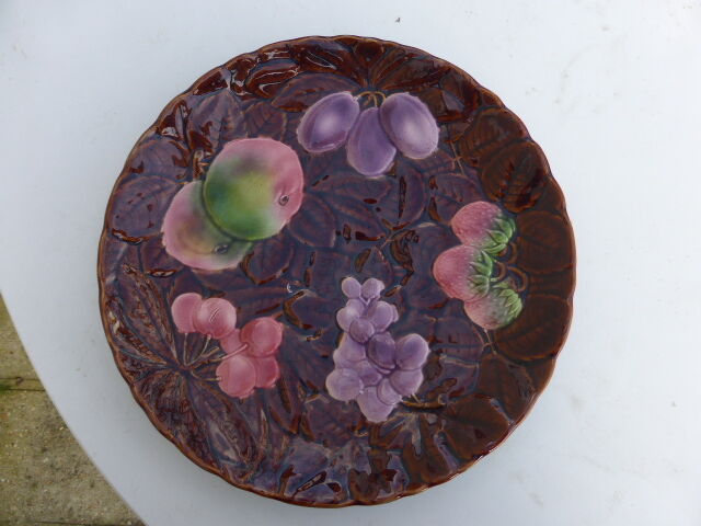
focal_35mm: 25
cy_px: 263
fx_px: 506
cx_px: 350
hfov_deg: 69.4
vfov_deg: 54.9
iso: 100
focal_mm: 4.3
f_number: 3.3
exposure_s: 1/200
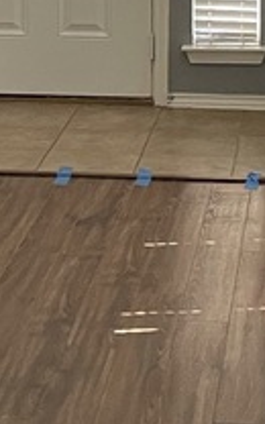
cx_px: 171
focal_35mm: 143
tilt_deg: -6.8
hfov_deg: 9.2
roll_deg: +0.5
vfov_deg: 14.3
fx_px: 1652
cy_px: -37
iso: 125
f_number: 1.6
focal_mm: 4.2
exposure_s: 1/70
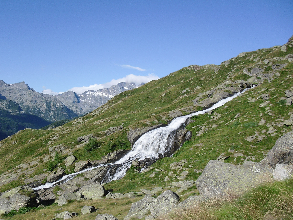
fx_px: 364
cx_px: 133
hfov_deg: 43.8
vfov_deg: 33.6
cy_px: 122
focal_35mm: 43
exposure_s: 1/160
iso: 80
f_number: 7.8
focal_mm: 6.3
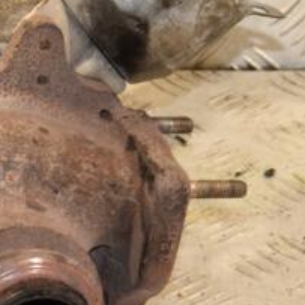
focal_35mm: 249
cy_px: 144
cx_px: -17
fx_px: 2482
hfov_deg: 7.0
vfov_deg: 7.0
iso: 800
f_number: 10
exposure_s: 1/50
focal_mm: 66
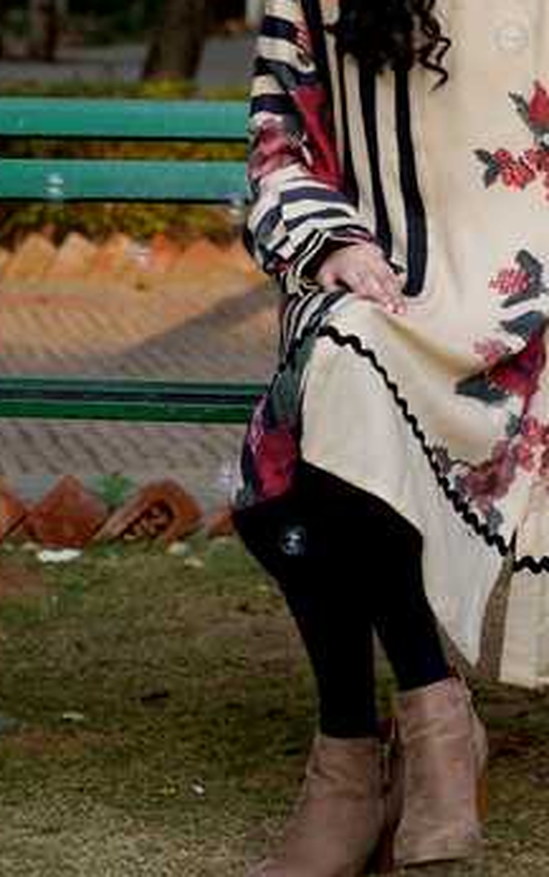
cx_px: 405
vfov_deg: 19.2
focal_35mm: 108
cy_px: 289
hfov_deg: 12.1
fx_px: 2584
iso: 100
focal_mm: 70
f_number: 5
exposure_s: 1/200
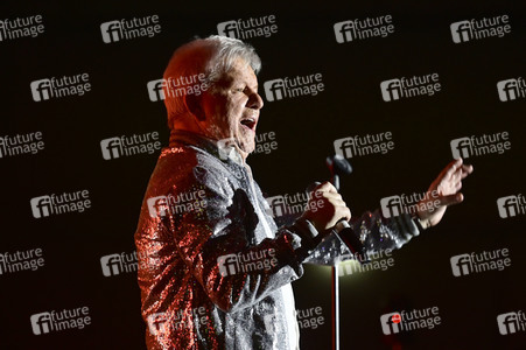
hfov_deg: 14.7
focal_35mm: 140
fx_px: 2044
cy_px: 175
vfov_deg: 9.8
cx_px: 263
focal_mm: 140
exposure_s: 1/250
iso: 1600
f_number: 2.8
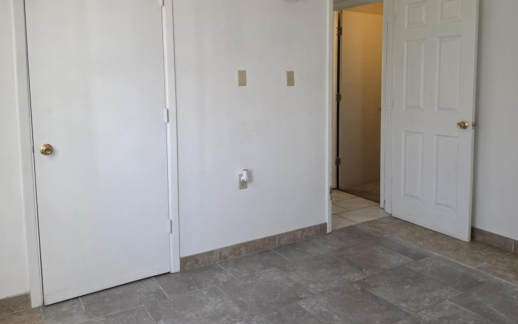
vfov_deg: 42.9
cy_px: 127
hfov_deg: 64.6
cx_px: 258
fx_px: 409
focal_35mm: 29
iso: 250
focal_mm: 6.5
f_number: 1.4
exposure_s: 1/240
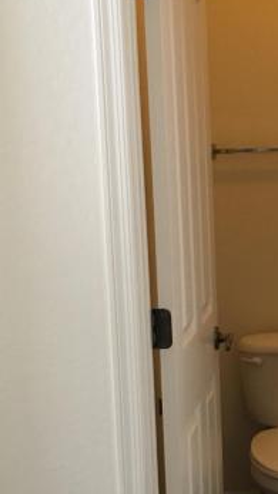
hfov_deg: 16.8
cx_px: 285
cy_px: 278
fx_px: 918
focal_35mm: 70
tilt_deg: -6.6
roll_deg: +2.1
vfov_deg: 30.1
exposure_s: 1/30
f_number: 2.2
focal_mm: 4.15
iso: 125
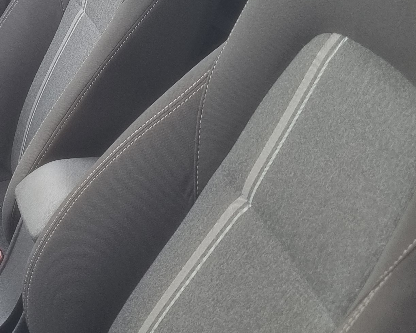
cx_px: -38
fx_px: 1022
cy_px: 120
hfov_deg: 21.8
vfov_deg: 18.5
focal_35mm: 83
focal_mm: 5.4
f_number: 1.8
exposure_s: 1/120
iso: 64
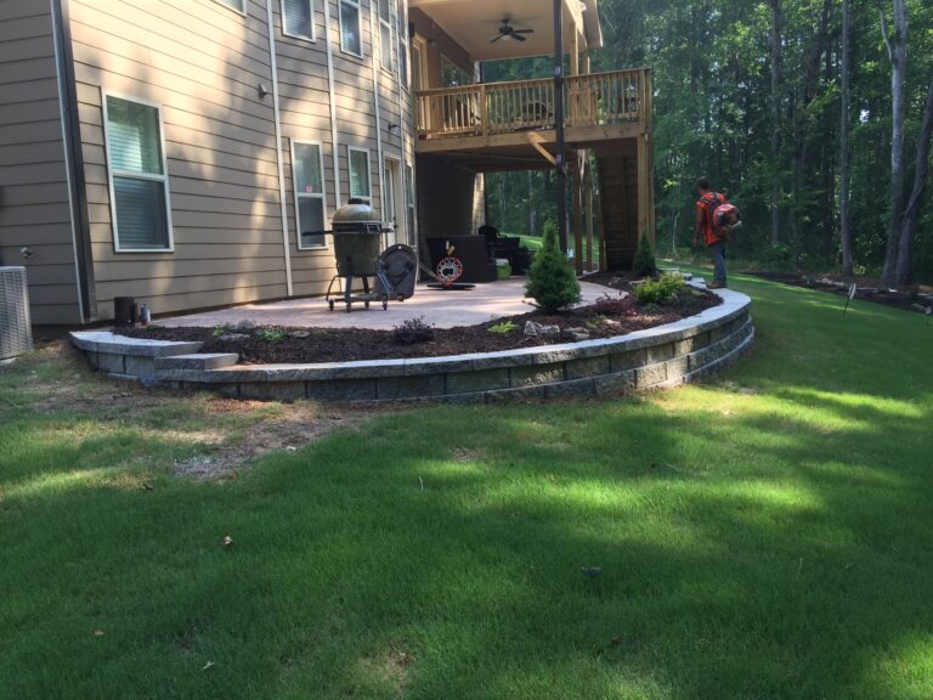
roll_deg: +0.3
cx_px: 466
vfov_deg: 48.2
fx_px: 782
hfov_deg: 61.7
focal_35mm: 29
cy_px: 350
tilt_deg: -4.6
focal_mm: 4.15
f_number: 2.2
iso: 32
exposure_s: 1/151
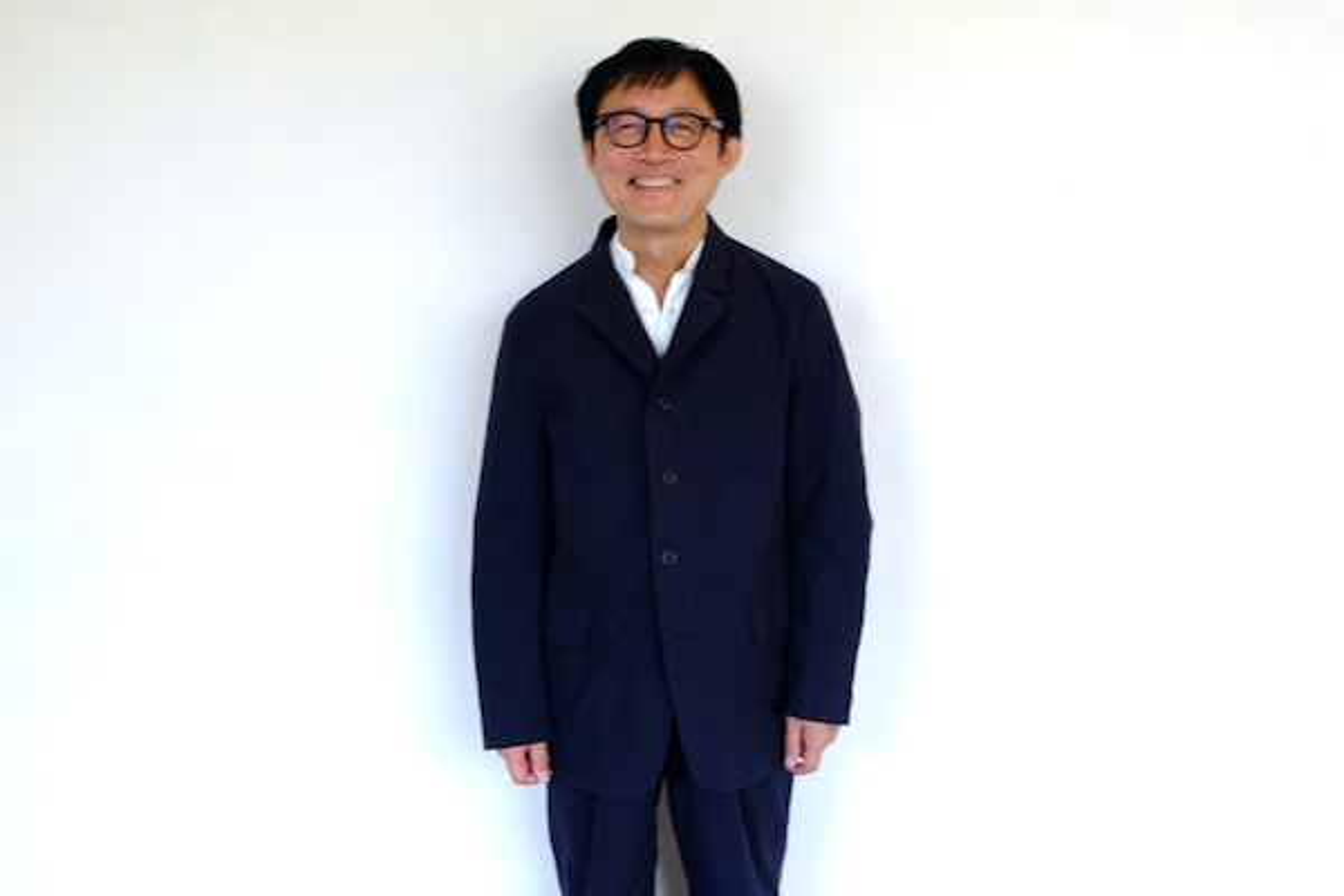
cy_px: 448
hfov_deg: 53.1
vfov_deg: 36.9
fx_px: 1344
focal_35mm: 36
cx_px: 672
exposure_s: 1/60
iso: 320
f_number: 3.2
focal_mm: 24.3
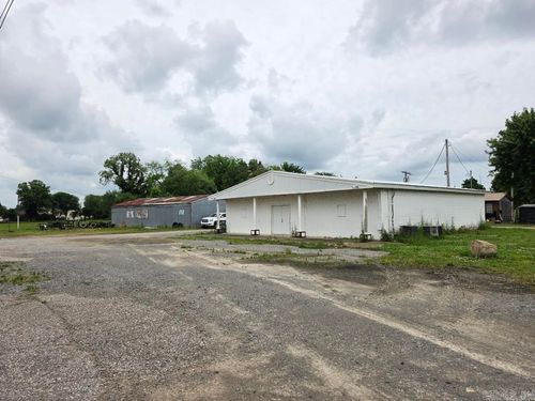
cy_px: 200
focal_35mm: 23
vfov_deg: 58.9
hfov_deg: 73.9
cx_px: 268
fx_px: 355
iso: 64
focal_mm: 6.5
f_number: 1.4
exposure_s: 1/7622
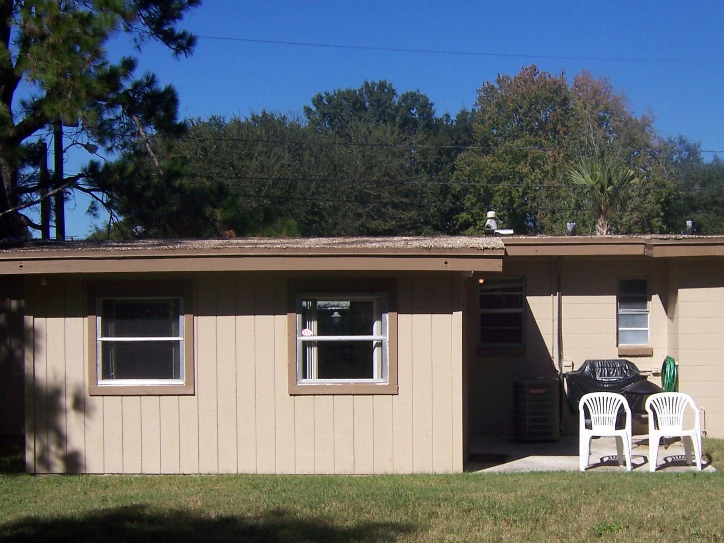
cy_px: 342
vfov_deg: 28.5
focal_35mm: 51
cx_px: 454
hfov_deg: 37.3
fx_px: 1067
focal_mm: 6.2
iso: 80
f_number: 4.5
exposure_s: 1/640
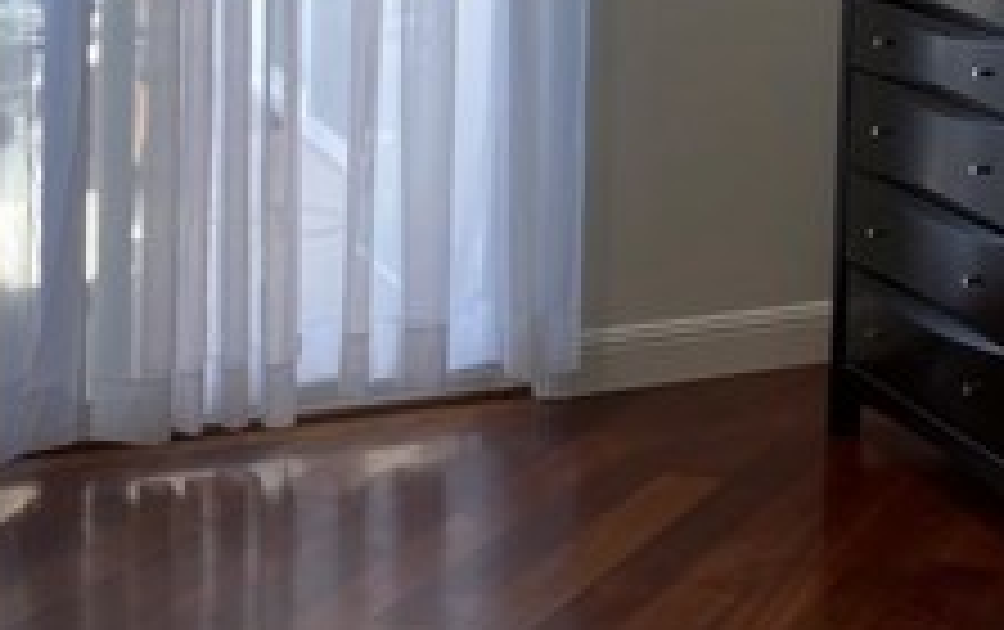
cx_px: 1130
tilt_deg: -3.3
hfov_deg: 24.2
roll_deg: -2.2
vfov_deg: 15.9
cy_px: -135
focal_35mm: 79
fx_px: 2164
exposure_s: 1/120
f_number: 1.8
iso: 32
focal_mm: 4.25
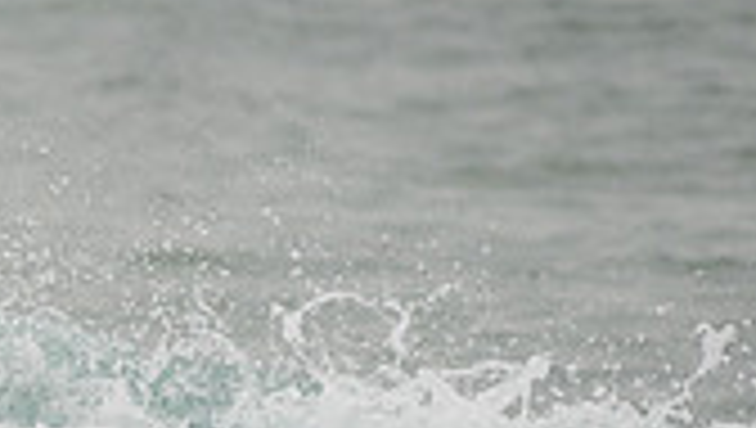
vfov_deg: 0.7
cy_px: 556
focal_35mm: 1807
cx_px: -459
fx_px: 36269
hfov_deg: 1.2
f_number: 5.6
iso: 250
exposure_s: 1/2000
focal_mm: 500
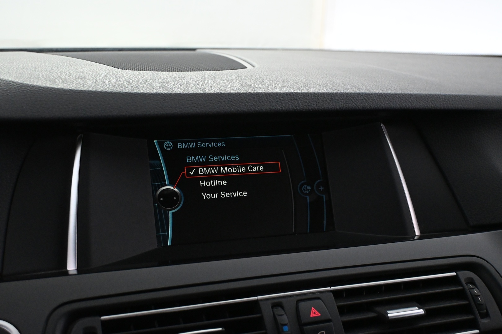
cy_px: 167
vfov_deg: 26.5
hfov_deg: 38.9
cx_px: 251
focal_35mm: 51
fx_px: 711
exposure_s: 1/60
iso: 4500
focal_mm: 34
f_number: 5
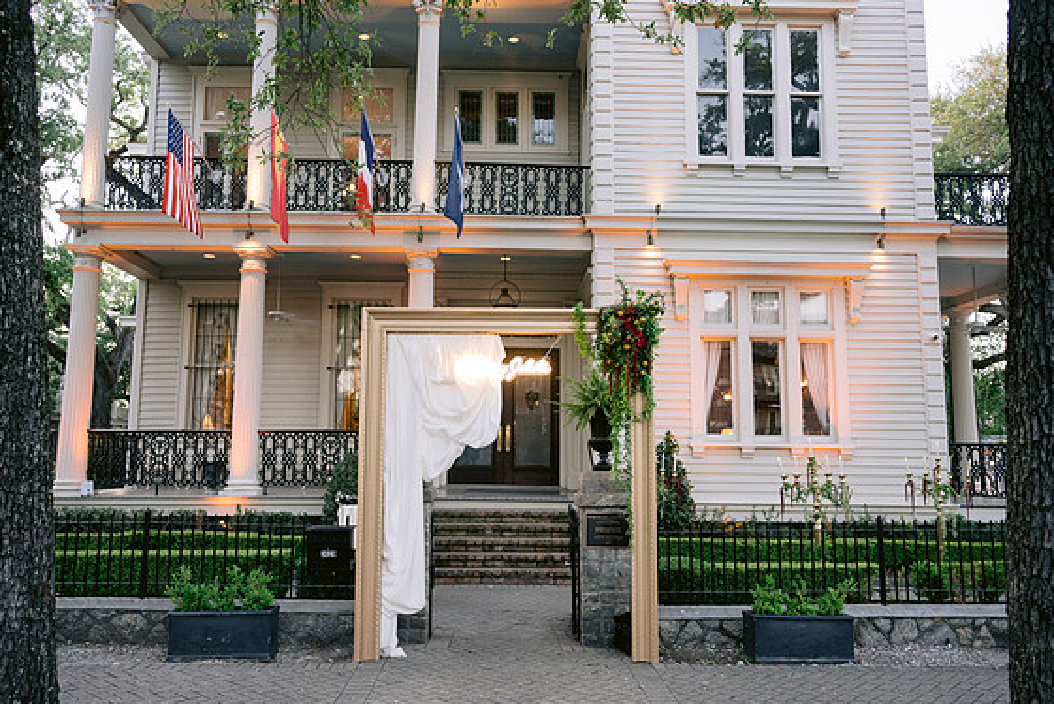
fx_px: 849
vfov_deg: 45.0
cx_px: 519
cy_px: 347
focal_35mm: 29
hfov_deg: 63.6
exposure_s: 1/80
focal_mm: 28
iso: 800
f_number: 4
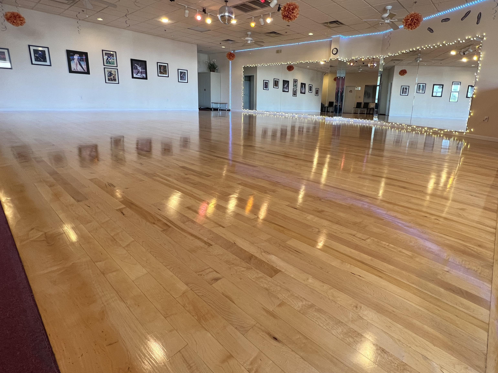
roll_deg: -2.1
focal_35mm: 17
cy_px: 156
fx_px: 245
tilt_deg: -12.5
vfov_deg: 74.2
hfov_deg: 90.4
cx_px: 284
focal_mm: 1.57
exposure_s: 1/60
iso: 125
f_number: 1.8
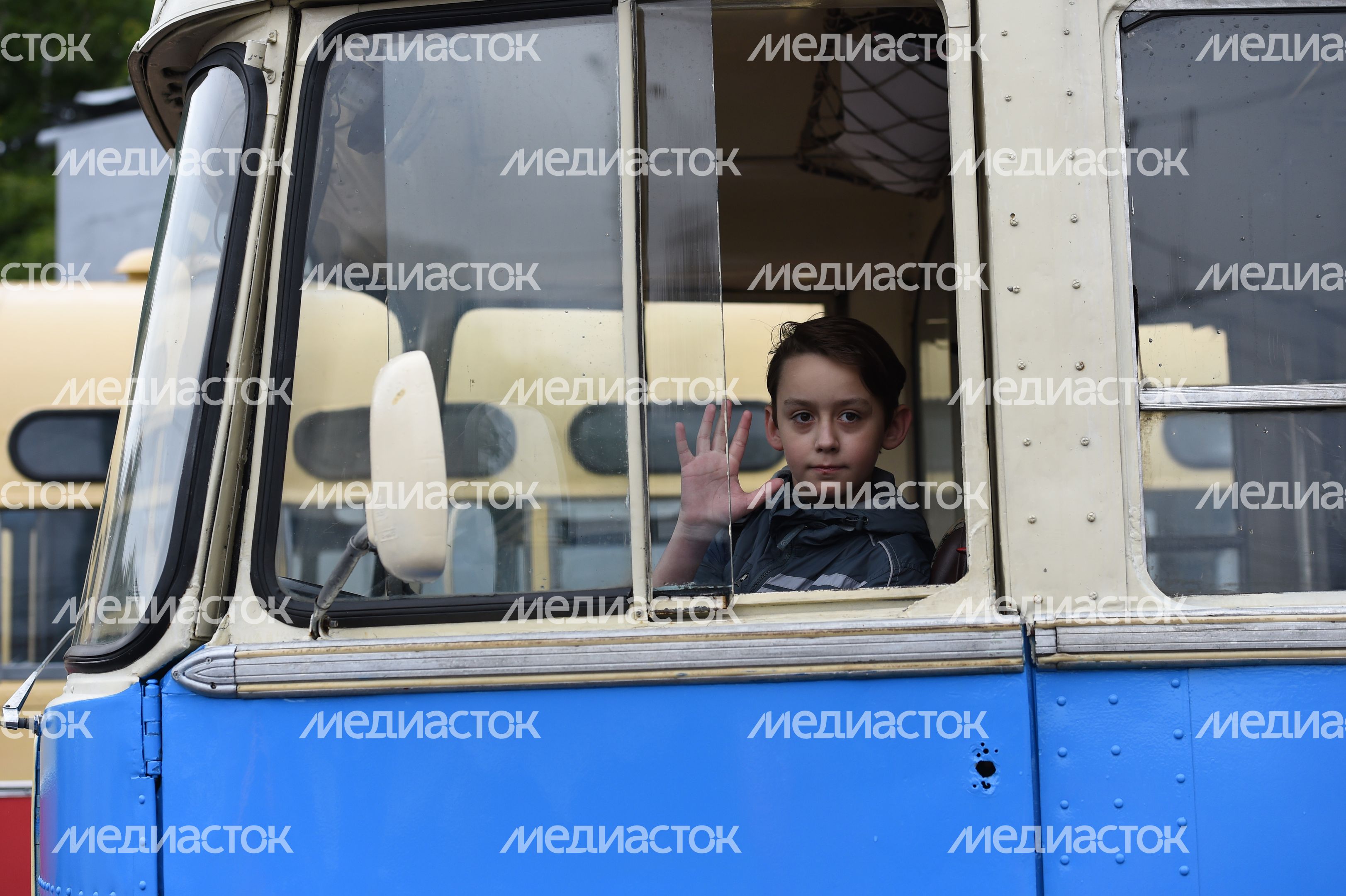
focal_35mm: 70
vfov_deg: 19.4
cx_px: 673
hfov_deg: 28.9
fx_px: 2616
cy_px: 448
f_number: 4
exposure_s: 1/1250
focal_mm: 70
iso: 800
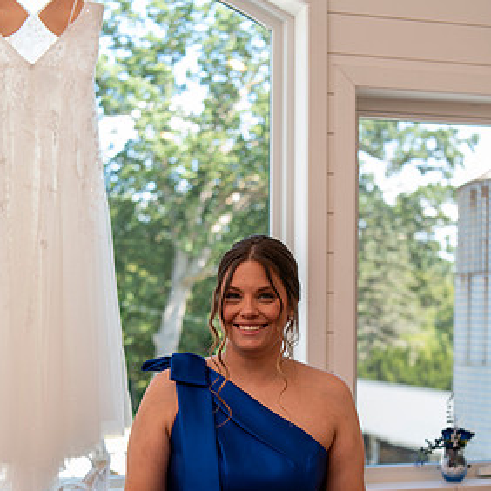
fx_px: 979
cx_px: 239
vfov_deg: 27.9
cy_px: 348
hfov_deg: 28.2
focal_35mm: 61
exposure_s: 1/100
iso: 250
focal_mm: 45
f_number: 2.8
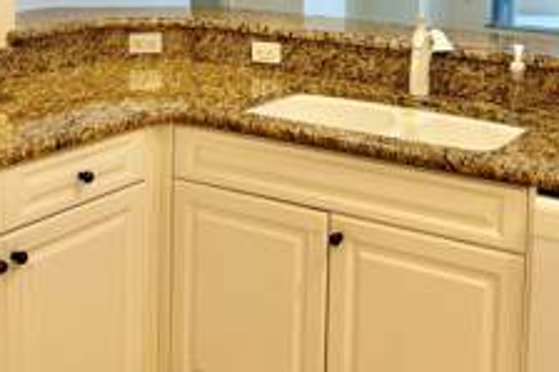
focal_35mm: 58
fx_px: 900
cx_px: 304
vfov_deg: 22.3
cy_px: -17
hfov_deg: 34.5
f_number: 1.5
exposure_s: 1/120
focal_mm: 5.7
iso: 100
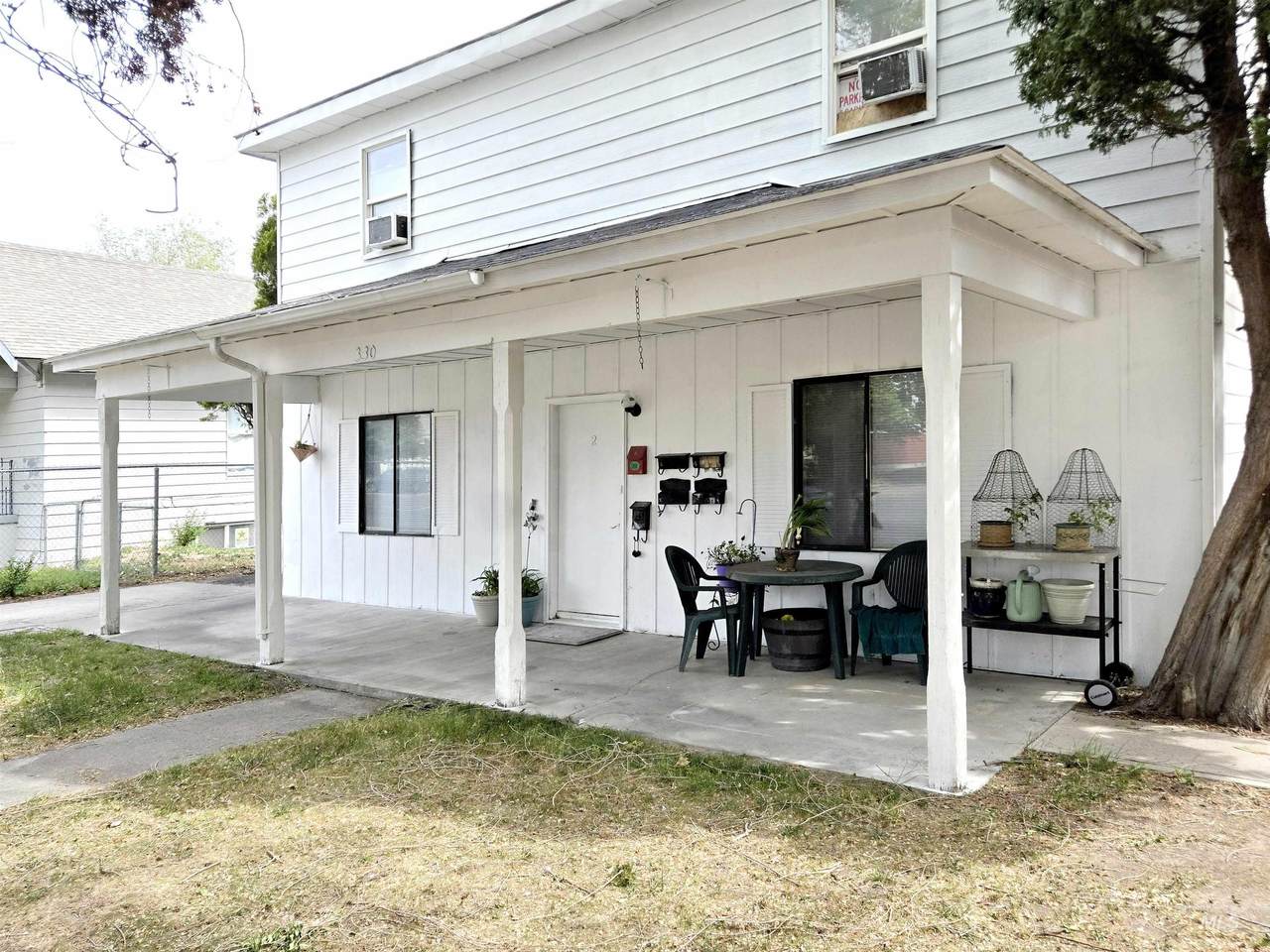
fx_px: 844
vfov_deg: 58.9
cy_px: 476
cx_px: 635
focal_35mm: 23
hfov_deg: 73.9
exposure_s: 1/2921
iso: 80
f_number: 1.8
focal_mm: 5.4
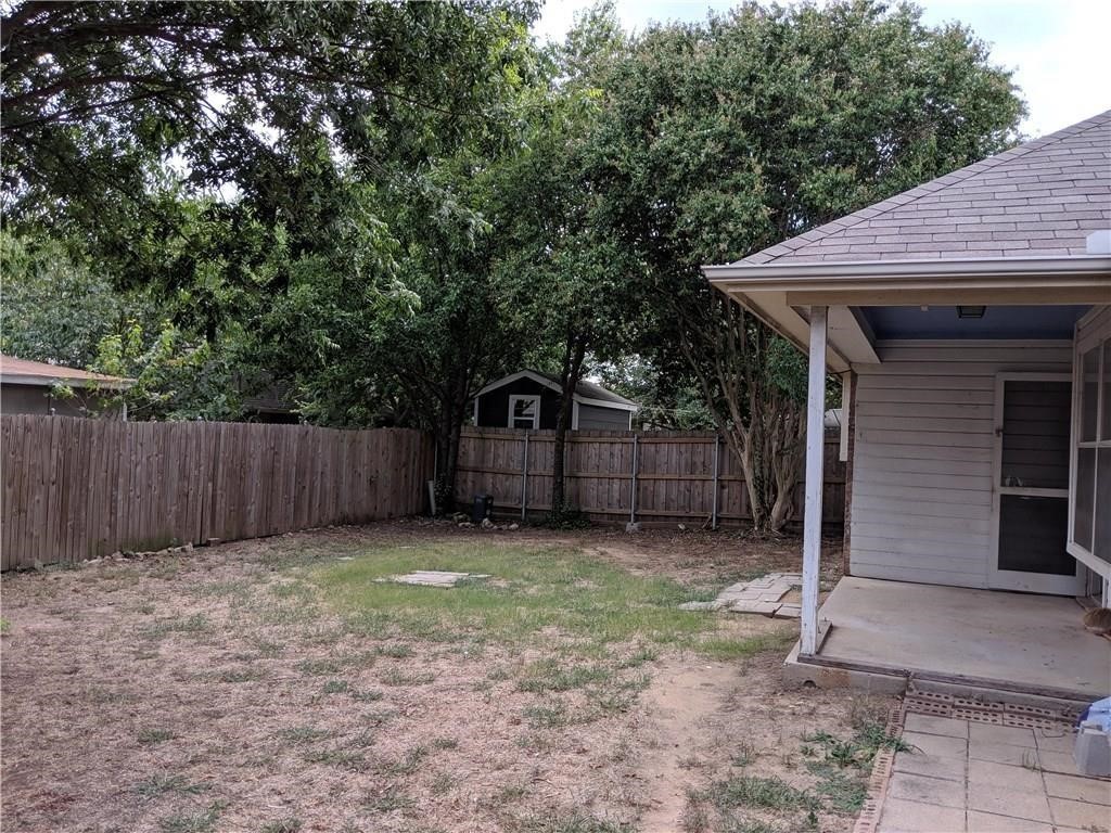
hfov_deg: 65.3
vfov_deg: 51.4
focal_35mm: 27
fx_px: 867
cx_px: 556
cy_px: 416
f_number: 1.8
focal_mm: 4.44
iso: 55
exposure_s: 1/734
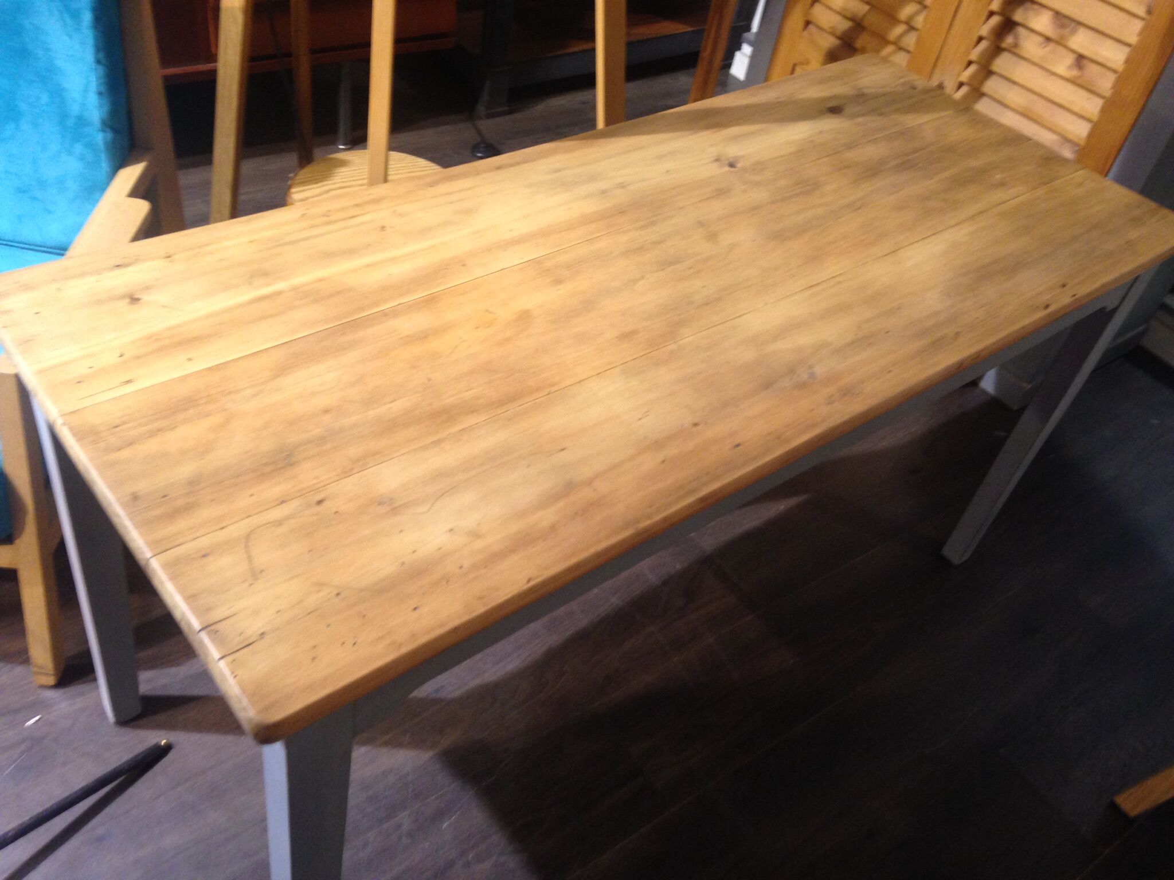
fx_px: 1119
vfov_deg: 42.9
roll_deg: -10.3
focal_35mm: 33
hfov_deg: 55.4
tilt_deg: -43.2
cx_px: 587
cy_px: 440
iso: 160
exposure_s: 1/20
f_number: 2.4
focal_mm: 4.12
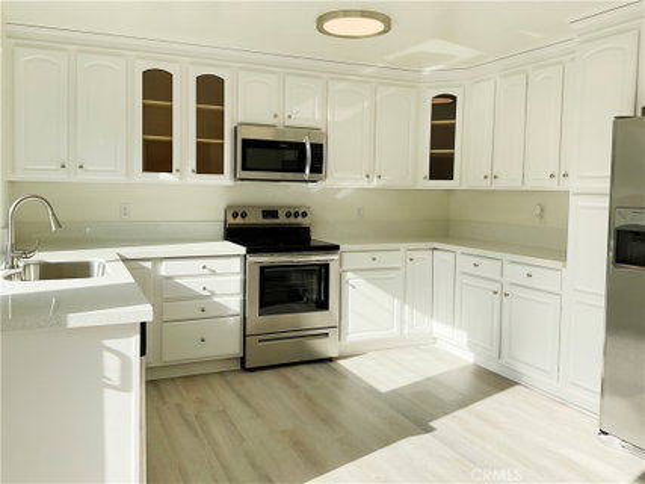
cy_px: 242
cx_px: 322
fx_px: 540
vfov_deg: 48.2
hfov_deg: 61.7
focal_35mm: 29
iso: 16
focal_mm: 3
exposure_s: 1/666
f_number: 1.8
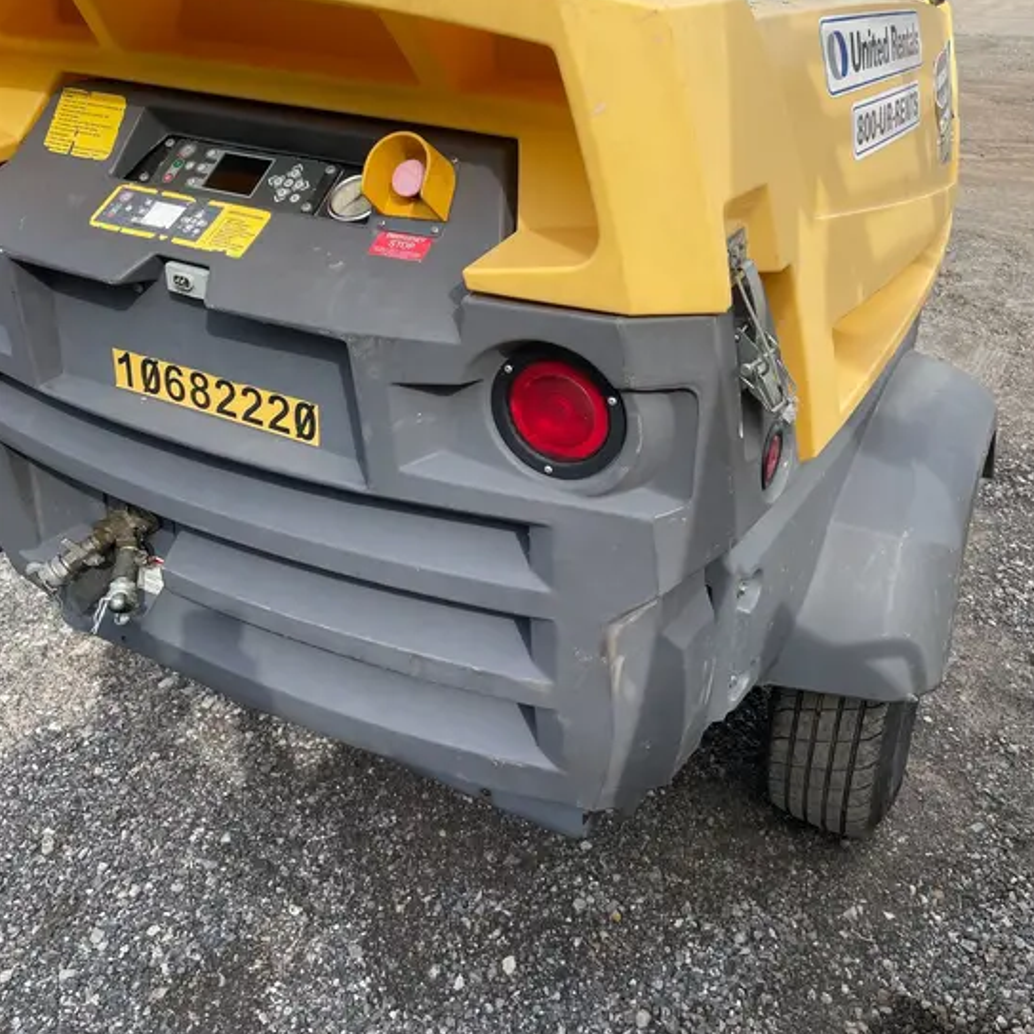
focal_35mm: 31
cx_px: 520
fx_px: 1048
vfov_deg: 51.6
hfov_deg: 52.5
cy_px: 348
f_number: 1.6
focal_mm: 4.2
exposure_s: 1/1575
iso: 32
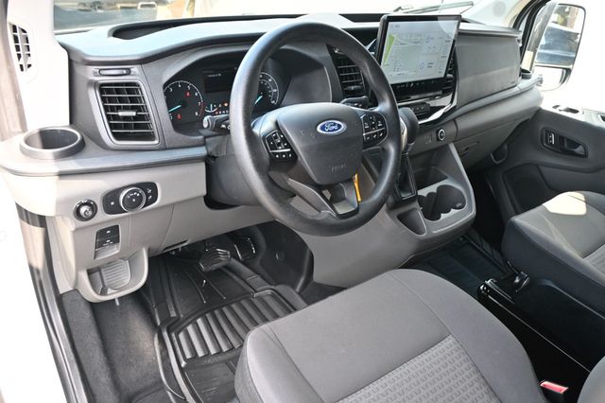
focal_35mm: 29
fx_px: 491
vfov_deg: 44.6
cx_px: 302
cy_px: 202
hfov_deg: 63.2
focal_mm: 19.5
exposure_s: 1/125
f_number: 3.8
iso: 640
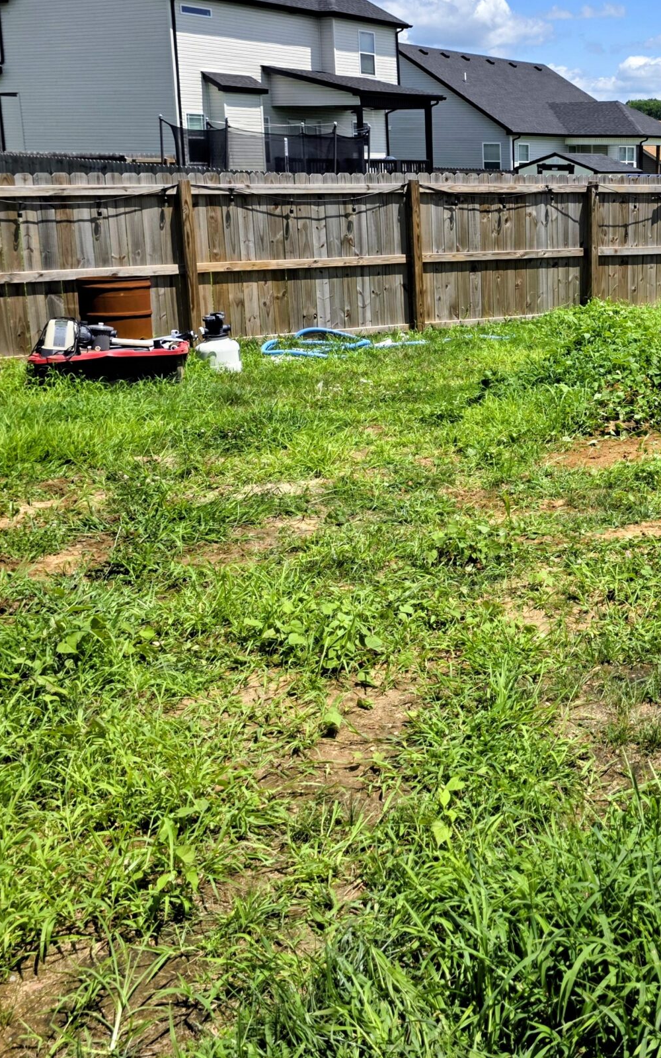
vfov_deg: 49.9
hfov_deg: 31.0
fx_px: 1124
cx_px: 621
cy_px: 401
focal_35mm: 39
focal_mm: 6.3
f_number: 1.7
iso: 80
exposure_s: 1/7944
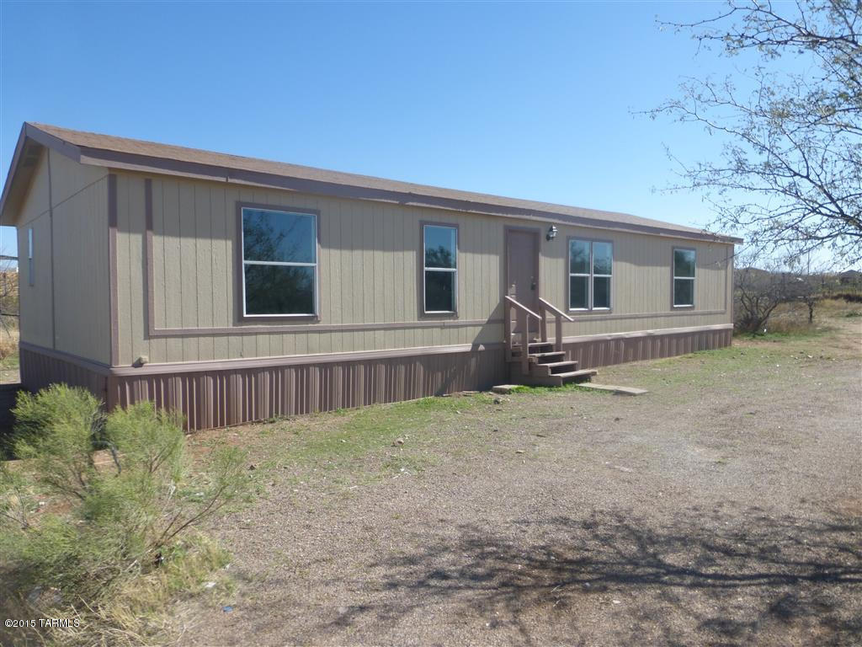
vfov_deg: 56.8
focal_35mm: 24
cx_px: 431
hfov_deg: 71.6
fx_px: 598
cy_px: 324
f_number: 3.3
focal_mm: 4.3
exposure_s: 1/1300
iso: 100
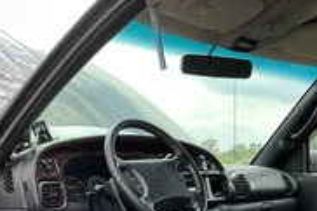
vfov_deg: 19.8
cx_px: 124
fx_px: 563
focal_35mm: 64
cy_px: 258
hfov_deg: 31.3
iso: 20
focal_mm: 3
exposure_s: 1/206
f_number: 1.8
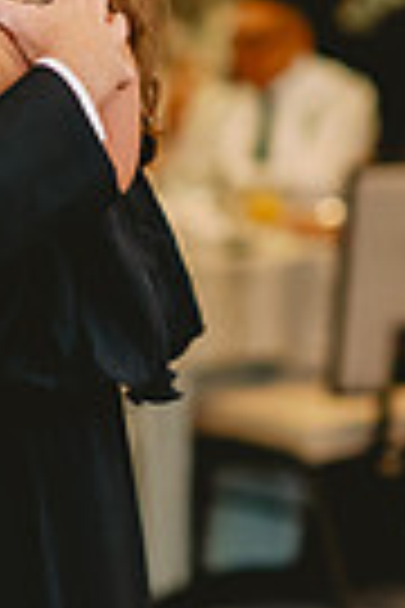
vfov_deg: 7.3
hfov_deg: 4.8
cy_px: 504
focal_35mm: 283
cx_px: -166
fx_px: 4775
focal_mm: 85
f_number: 2
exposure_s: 1/125
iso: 2500
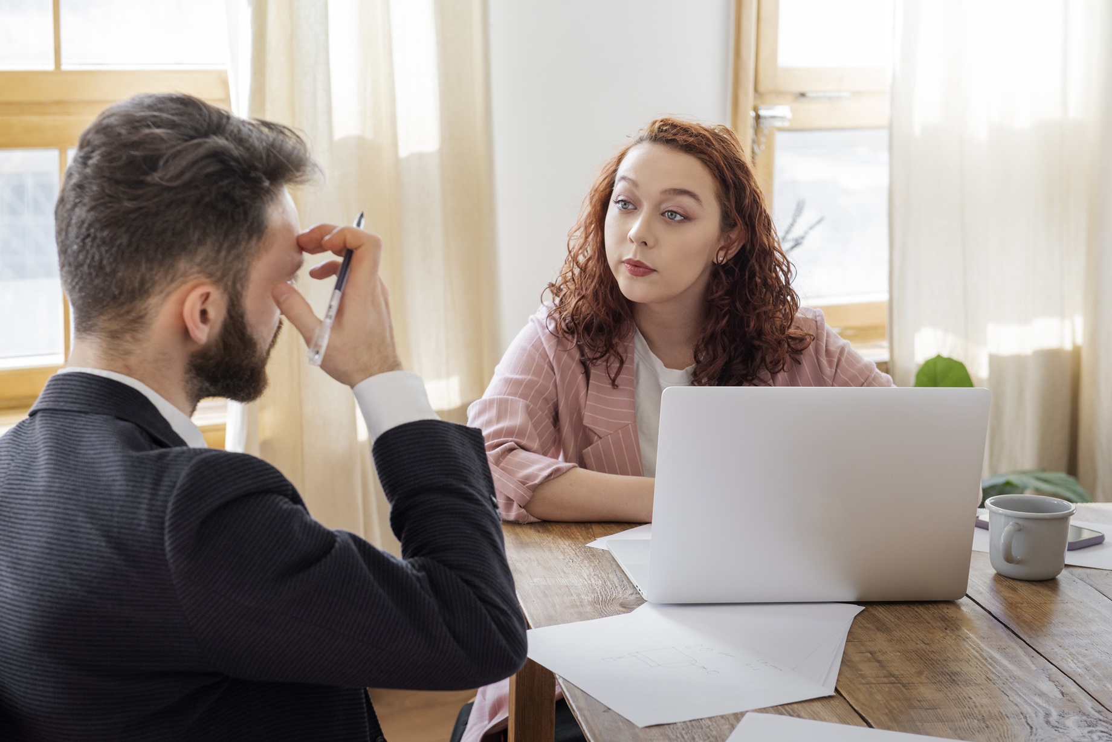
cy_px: 371
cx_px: 556
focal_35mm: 70
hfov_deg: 28.8
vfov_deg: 19.5
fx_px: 2163
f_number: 7.1
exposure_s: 1/160
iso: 500
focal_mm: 70
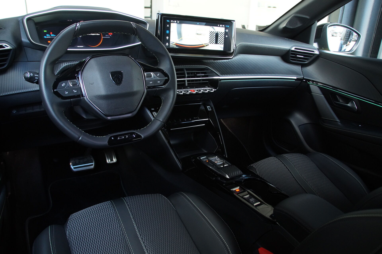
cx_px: 191
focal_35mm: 27
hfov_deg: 67.4
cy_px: 127
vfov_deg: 47.9
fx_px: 286
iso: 800
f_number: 4
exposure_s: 1/60
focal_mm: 18
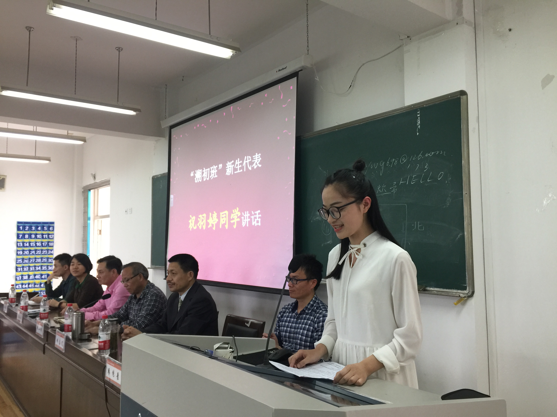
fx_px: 467
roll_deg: -1.0
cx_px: 278
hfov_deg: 61.7
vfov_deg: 48.2
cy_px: 208
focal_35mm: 29
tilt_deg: +5.7
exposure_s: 1/33
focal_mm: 4.15
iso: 64
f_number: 2.2
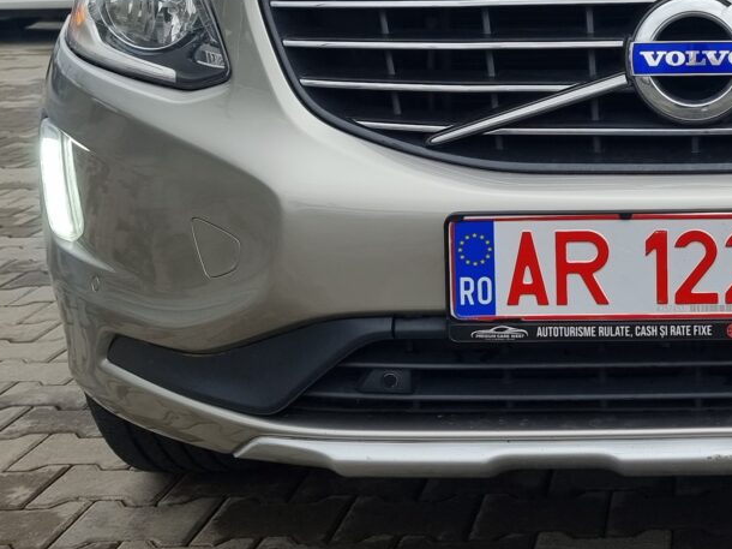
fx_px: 1332
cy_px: -46
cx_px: 710
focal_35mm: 63
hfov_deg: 29.0
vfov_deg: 22.1
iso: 50
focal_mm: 6.7
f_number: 1.8
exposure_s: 1/123
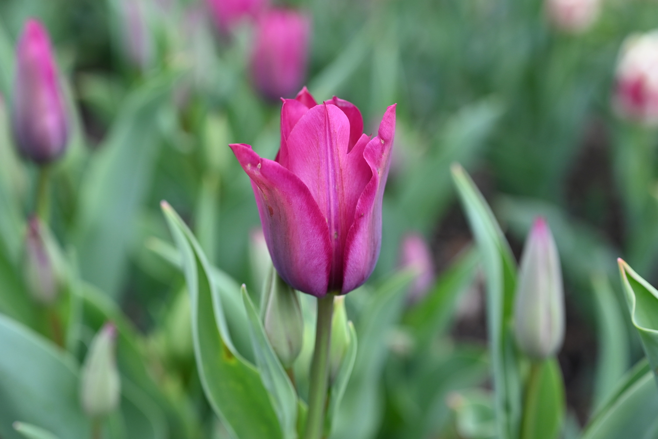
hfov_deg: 39.6
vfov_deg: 27.0
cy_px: 220
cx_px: 329
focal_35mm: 50
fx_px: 914
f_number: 4.5
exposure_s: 1/1600
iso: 640
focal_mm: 50
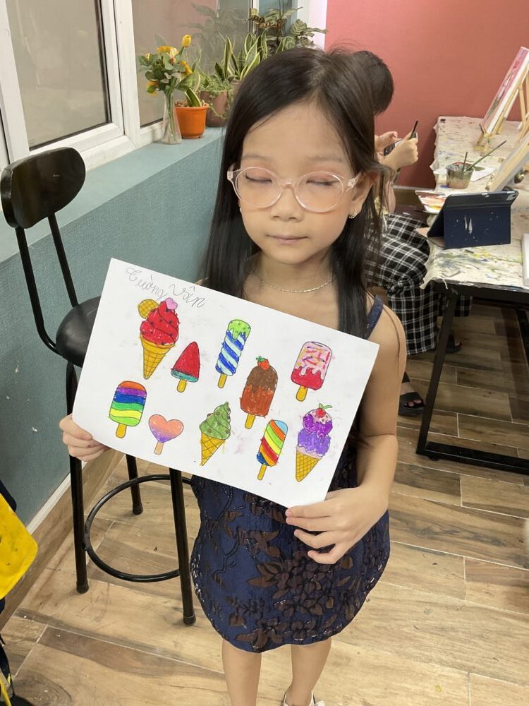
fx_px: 591
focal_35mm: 29
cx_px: 264
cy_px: 353
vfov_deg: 61.7
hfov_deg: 48.2
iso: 40
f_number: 1.8
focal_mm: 3
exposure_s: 1/50
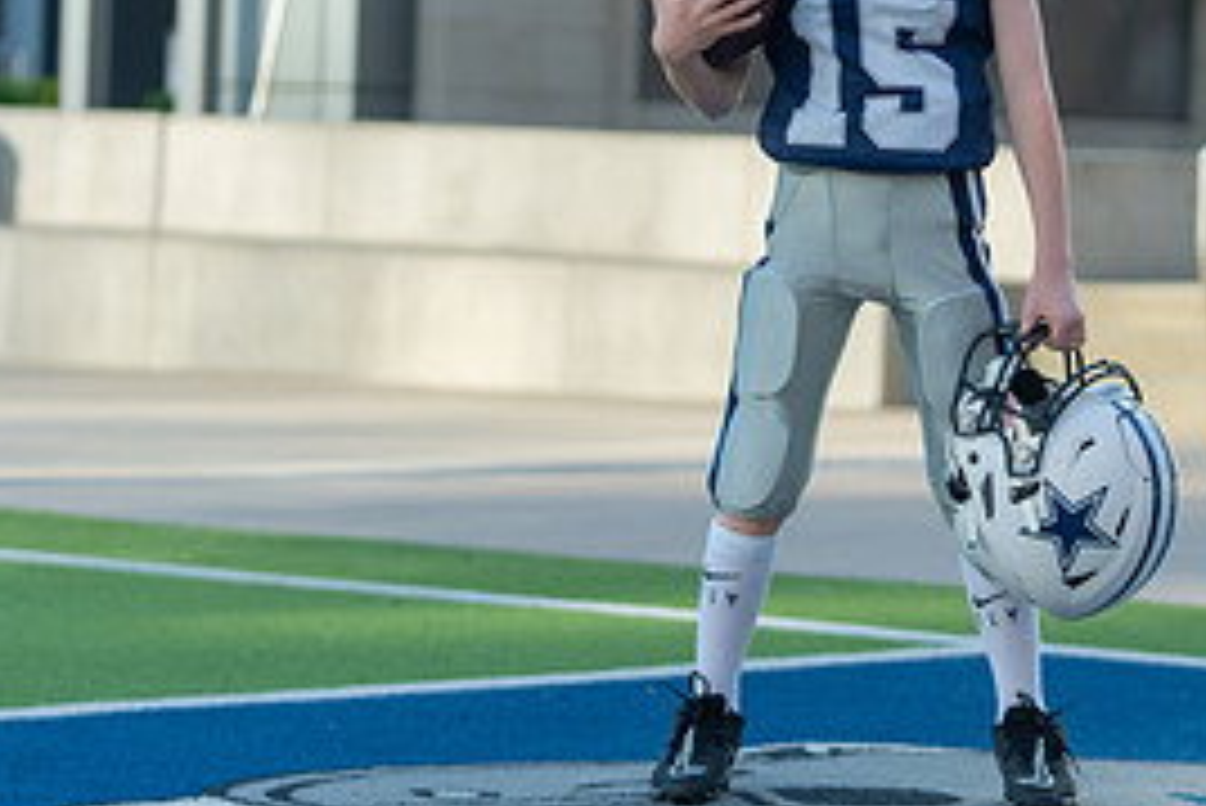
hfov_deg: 11.7
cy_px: 146
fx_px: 5865
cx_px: 860
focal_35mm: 175
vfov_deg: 7.8
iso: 100
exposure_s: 1/500
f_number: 2.8
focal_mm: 81
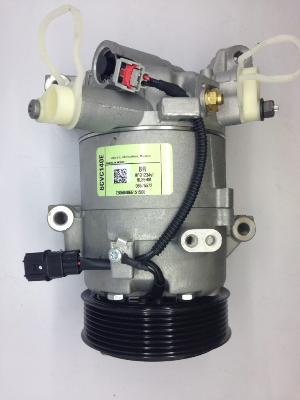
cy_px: 200
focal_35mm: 33
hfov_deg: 42.9
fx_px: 381
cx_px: 150
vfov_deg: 55.4
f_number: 2.4
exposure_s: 1/125
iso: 50
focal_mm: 4.12
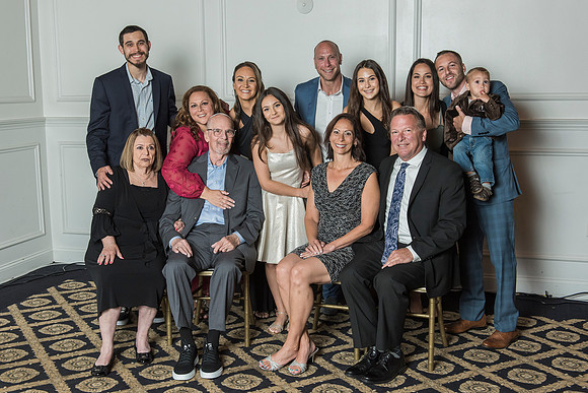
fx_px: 687
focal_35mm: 42
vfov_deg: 31.9
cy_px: 187
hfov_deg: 46.3
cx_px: 290
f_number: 6.3
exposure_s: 1/125
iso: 1250
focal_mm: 40
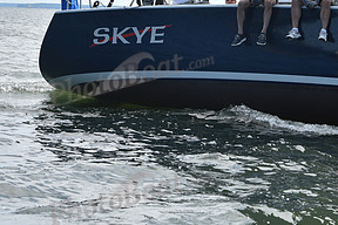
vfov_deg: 9.7
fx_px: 1324
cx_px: 276
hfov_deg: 14.5
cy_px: -1
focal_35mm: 141
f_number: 7.1
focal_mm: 70
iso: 320
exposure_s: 1/1000
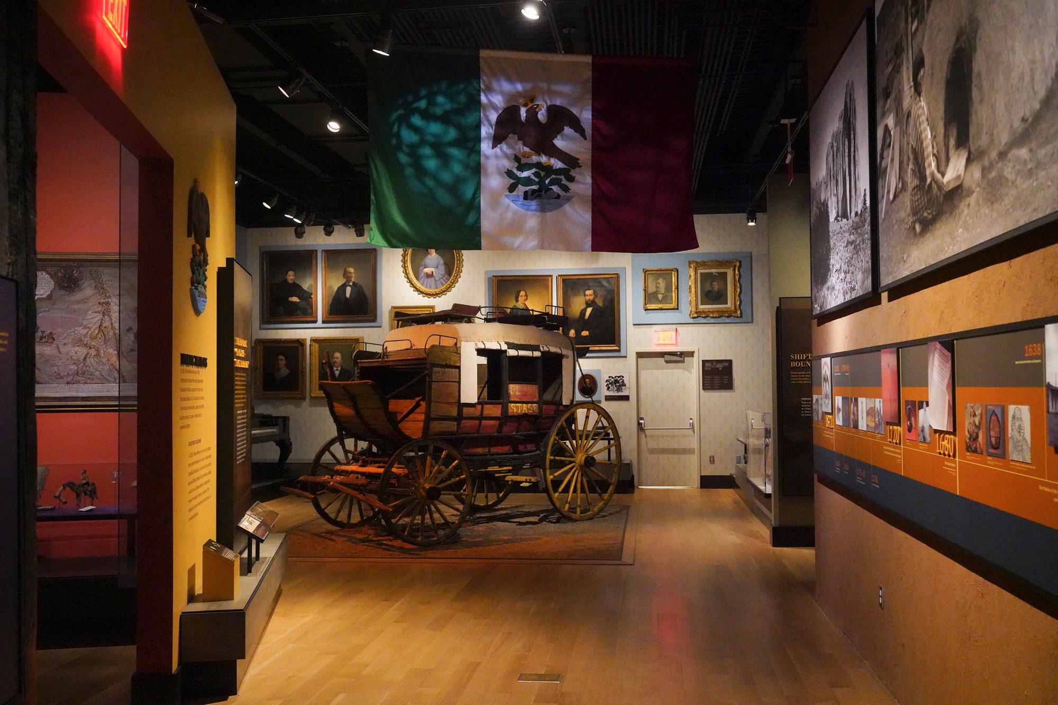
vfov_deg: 40.0
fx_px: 970
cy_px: 352
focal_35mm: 33
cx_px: 529
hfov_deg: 57.2
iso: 16000
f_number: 5.6
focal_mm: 33
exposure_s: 1/100
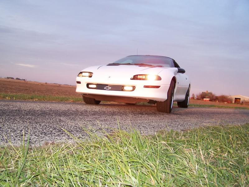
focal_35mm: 38
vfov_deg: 37.8
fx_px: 274
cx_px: 124
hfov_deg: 49.0
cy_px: 94
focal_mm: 6.3
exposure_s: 1/125
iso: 160
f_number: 2.8
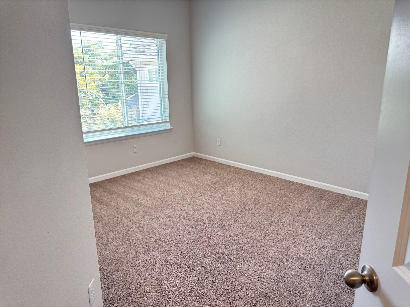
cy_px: 154
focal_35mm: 24
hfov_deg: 71.6
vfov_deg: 56.8
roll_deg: +1.9
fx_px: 284
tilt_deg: -13.2
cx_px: 205
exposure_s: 1/60
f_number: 1.78
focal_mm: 6.76
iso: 160
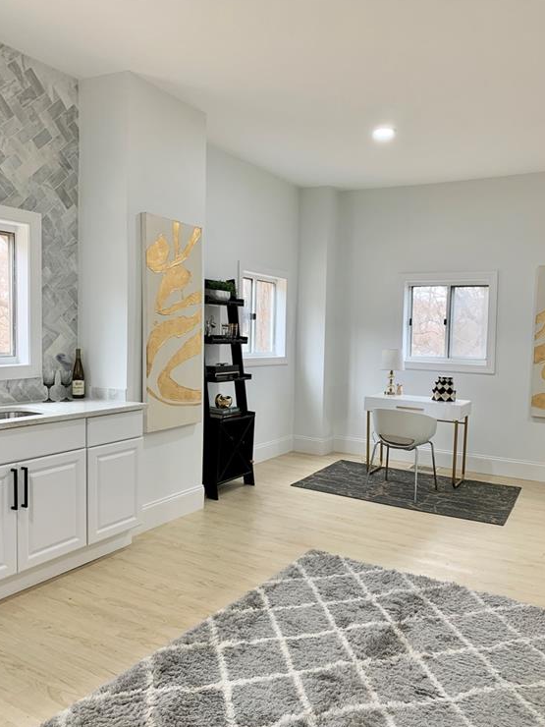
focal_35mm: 27
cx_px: 272
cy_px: 370
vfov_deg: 65.3
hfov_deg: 51.4
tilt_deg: -4.0
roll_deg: -0.6
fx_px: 567
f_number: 1.8
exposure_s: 1/60
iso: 100
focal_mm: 4.25
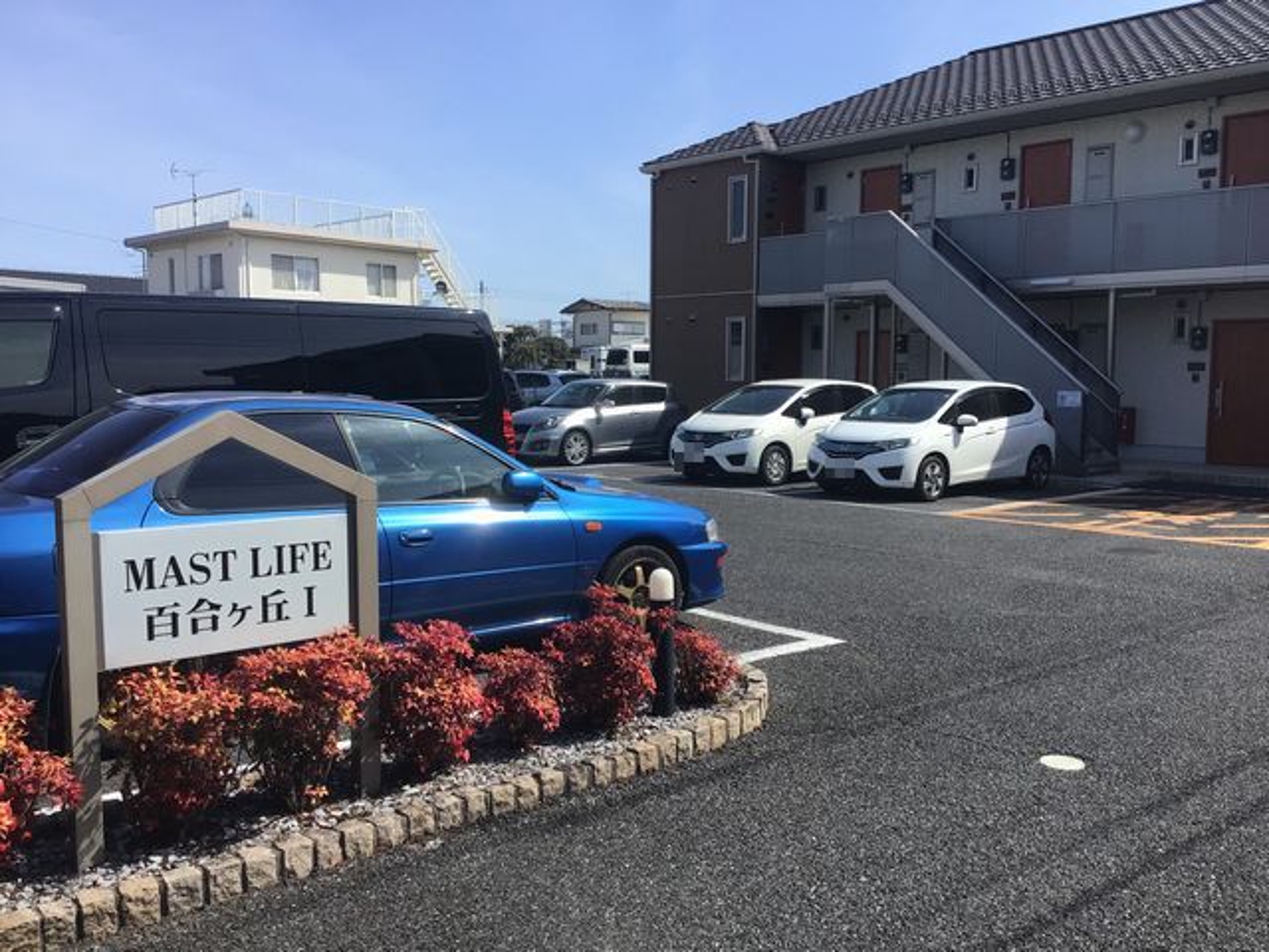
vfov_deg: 45.4
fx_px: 1136
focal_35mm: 31
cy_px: 476
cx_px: 634
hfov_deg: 58.4
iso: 25
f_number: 2.4
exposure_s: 1/1131
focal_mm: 3.3
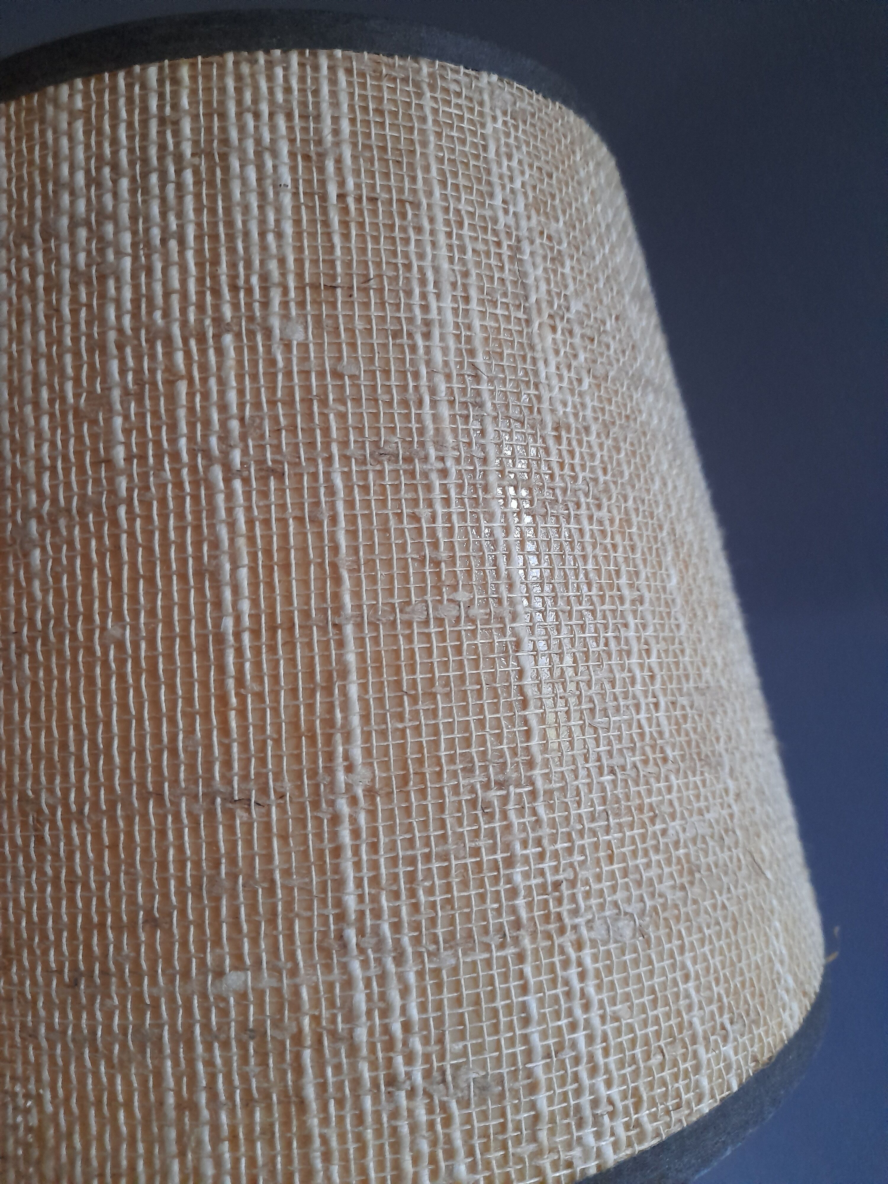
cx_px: 444
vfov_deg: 69.4
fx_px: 855
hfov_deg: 54.9
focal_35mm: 25
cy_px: 592
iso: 640
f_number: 2
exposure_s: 1/20
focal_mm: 4.6
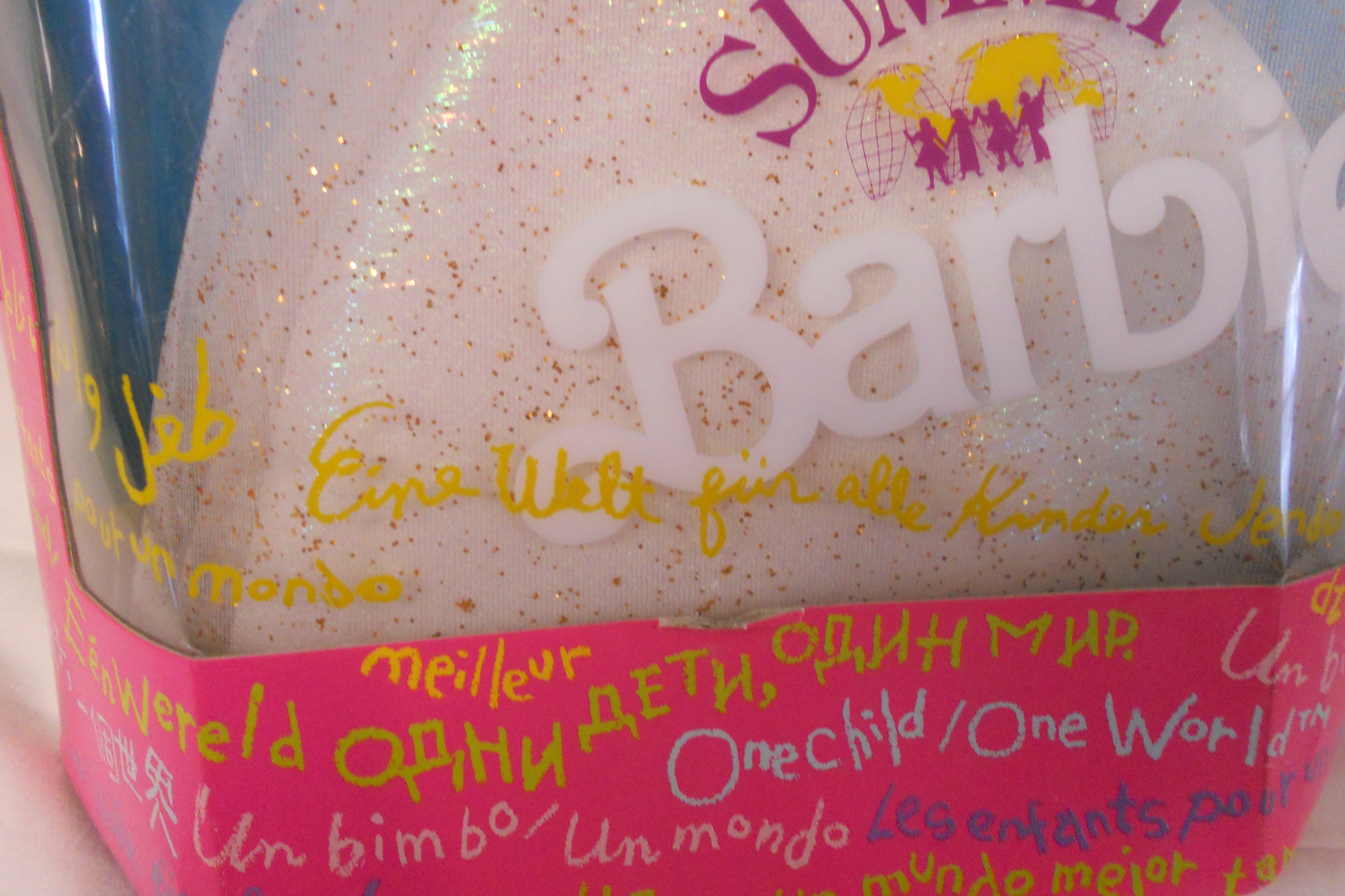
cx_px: 664
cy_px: 404
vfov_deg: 38.8
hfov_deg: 55.8
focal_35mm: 34
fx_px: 1270
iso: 400
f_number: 3.5
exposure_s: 1/30
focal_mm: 5.8
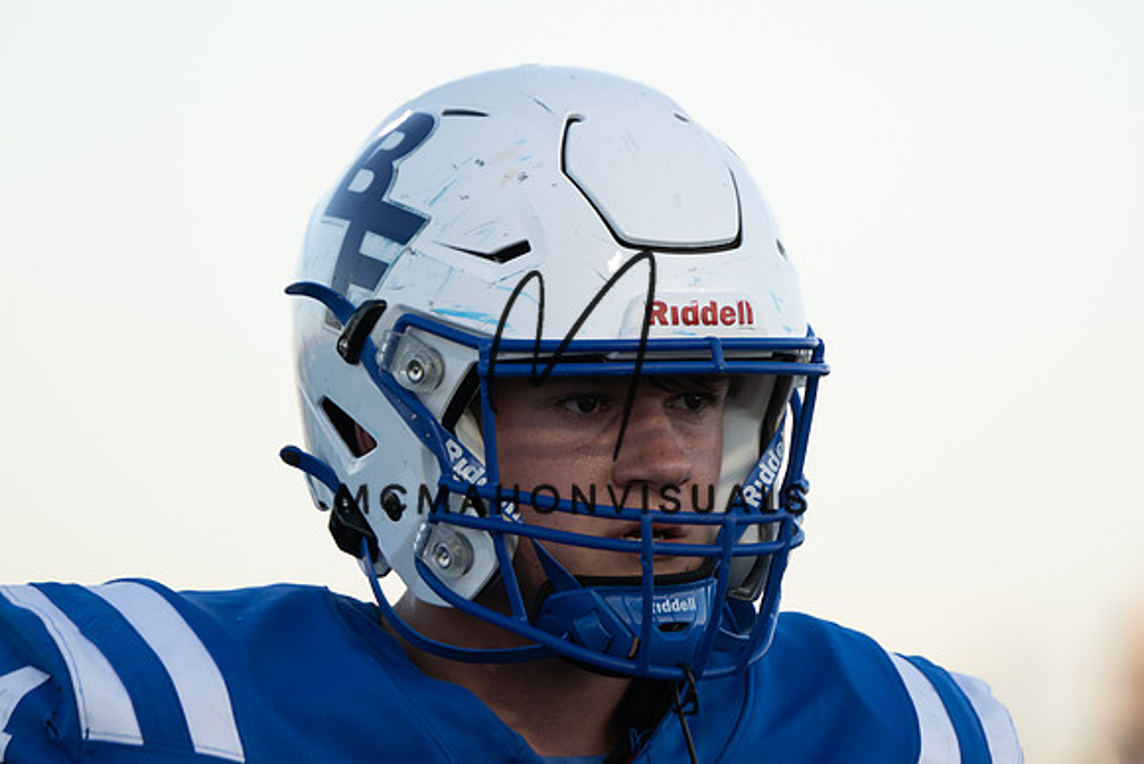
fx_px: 14241
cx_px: 618
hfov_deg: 4.6
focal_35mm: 448
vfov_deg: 3.1
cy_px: 296
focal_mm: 200
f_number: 2.8
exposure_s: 1/1600
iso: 200
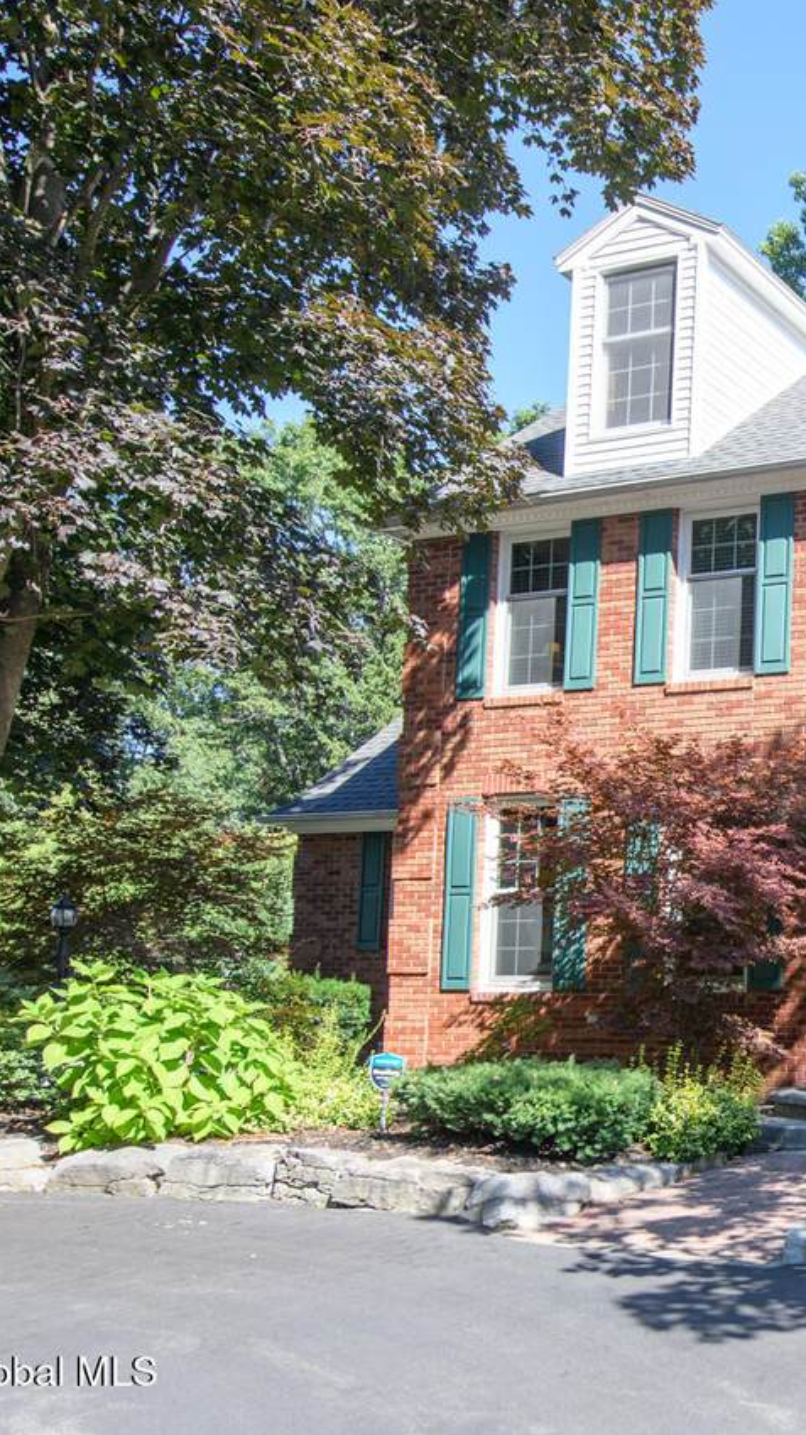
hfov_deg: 25.8
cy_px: 897
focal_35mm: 40
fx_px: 1521
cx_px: 1019
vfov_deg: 50.0
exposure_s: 1/250
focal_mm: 19
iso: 110
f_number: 4
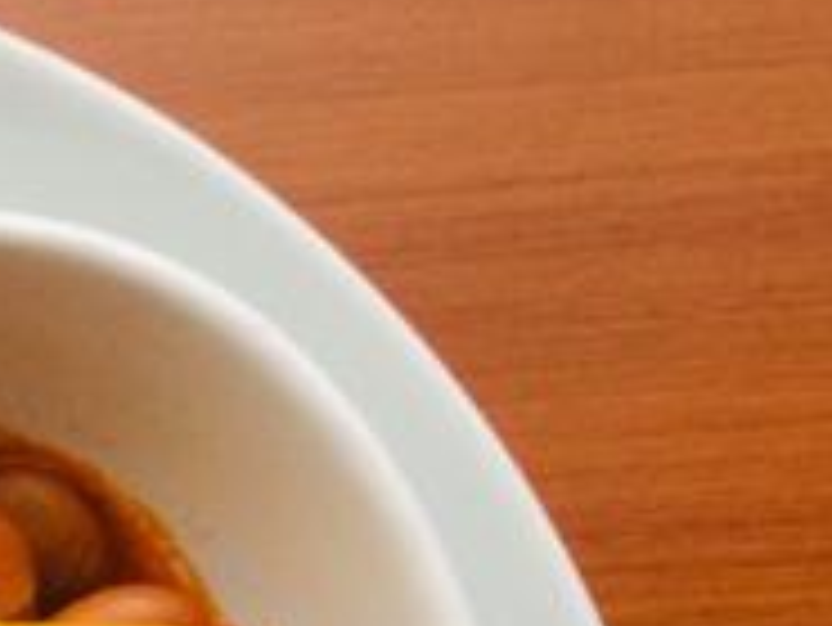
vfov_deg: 12.6
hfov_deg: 16.3
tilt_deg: -84.2
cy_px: 1094
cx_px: -490
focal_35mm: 108
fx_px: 2597
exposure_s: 1/33
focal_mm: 4.15
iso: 200
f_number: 2.2
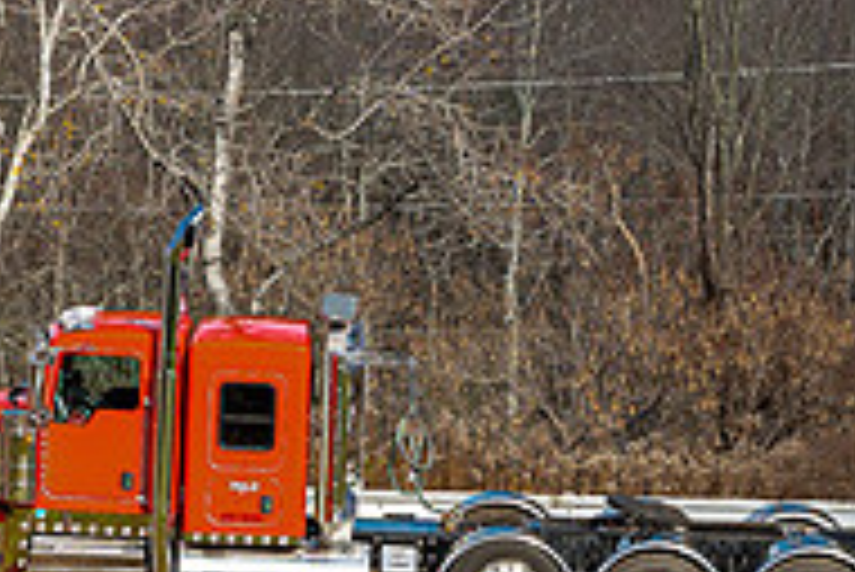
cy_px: 291
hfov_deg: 10.9
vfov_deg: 7.3
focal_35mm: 189
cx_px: 405
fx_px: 4492
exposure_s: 1/200
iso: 100
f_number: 4
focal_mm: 62
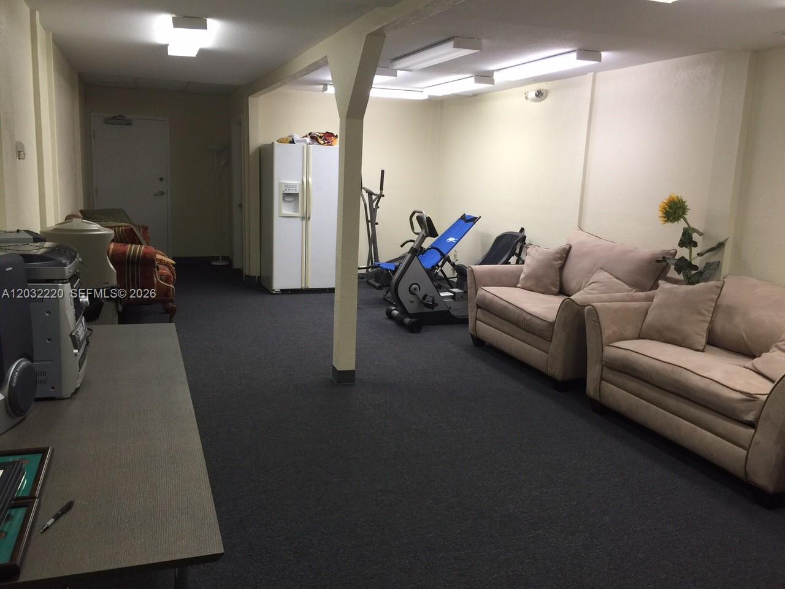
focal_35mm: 29
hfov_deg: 61.7
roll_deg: -1.8
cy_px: 294
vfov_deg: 48.2
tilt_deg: -11.1
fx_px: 658
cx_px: 392
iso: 40
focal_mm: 4.15
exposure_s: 1/30
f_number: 2.2
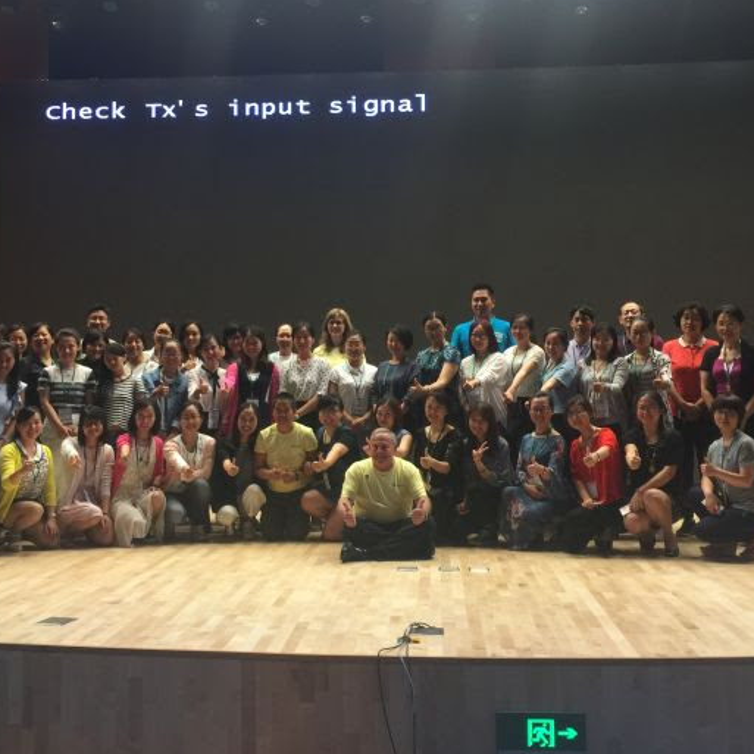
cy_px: 316
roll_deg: -1.8
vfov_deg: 41.7
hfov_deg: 41.9
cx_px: 366
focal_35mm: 40
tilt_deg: +4.5
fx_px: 986
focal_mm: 4.15
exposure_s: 1/17
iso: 40
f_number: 2.2
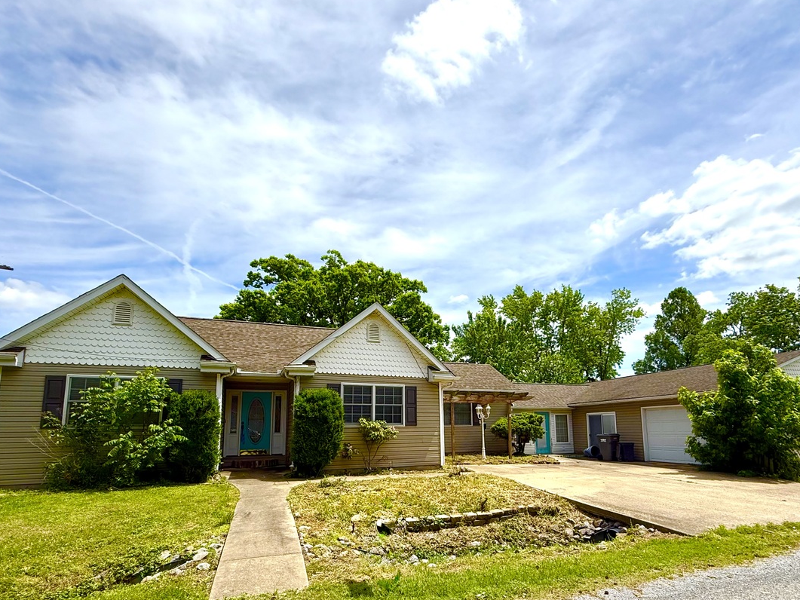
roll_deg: +0.7
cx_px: 436
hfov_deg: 84.4
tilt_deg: +8.3
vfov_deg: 67.8
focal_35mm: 19
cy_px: 367
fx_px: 439
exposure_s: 1/3125
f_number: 2.2
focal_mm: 2.22
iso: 50
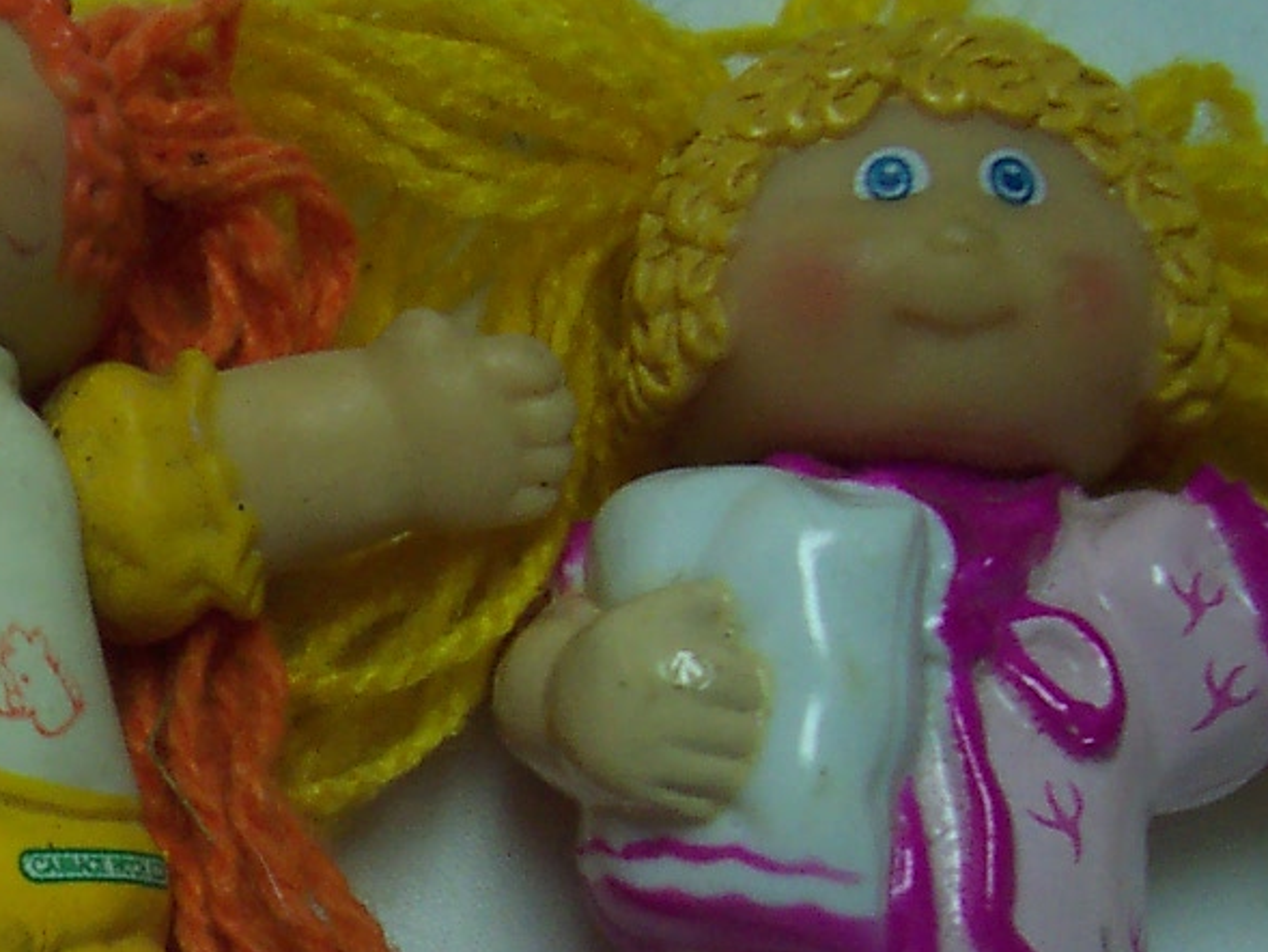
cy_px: 952
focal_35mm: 104
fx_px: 3810
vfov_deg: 14.0
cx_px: -118
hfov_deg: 18.2
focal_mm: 5.6
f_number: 2.8
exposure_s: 1/125
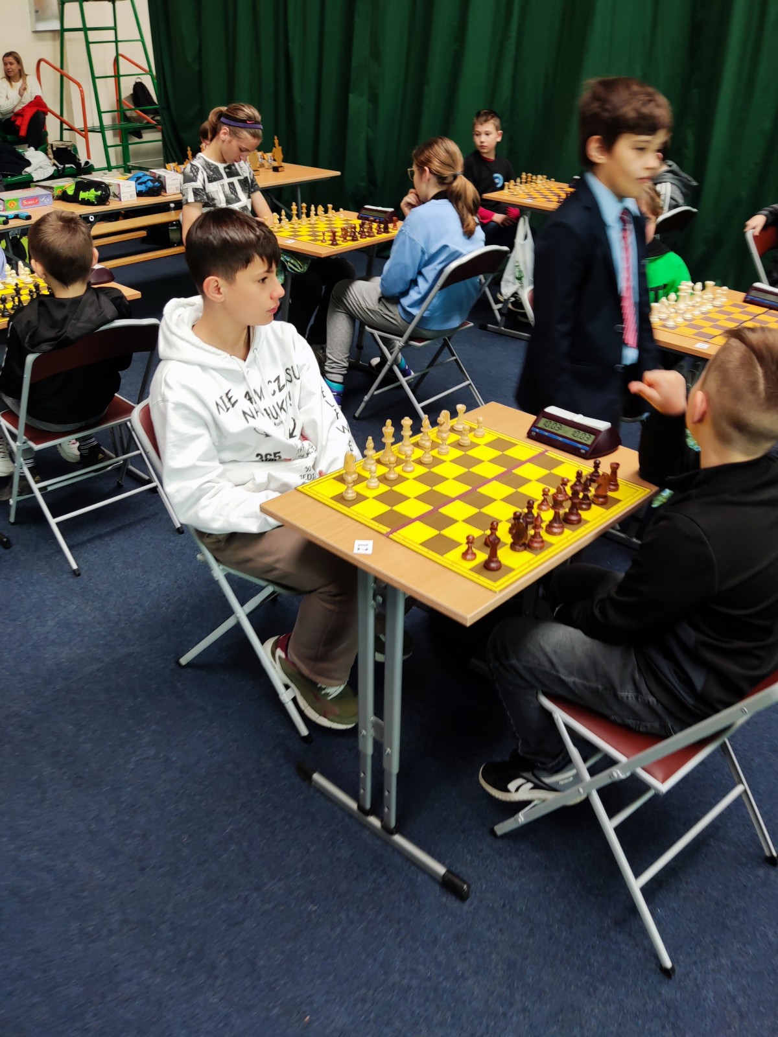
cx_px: 389
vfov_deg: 69.4
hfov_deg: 54.9
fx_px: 749
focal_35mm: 25
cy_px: 518
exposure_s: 1/50
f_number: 1.79
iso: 63
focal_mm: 4.71
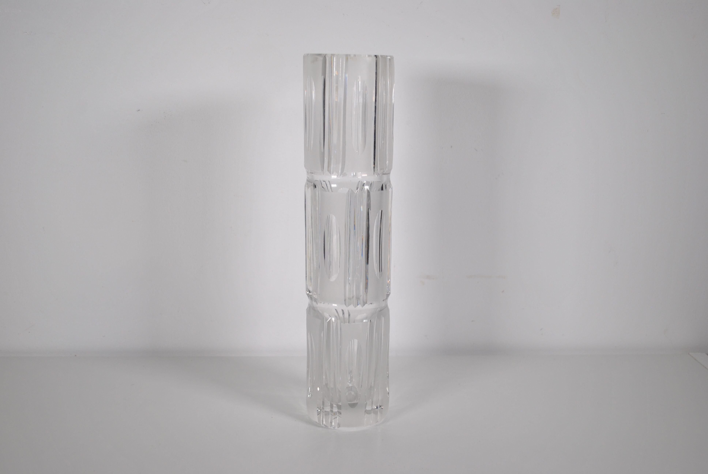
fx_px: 827
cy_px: 237
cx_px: 354
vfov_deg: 32.0
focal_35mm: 42
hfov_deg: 46.3
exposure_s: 1/250
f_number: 4.5
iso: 200
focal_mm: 28
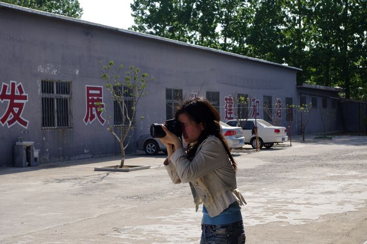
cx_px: 184
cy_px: 122
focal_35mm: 60
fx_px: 611
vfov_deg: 22.6
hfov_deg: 33.4
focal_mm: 40
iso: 200
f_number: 7.1
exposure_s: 1/500
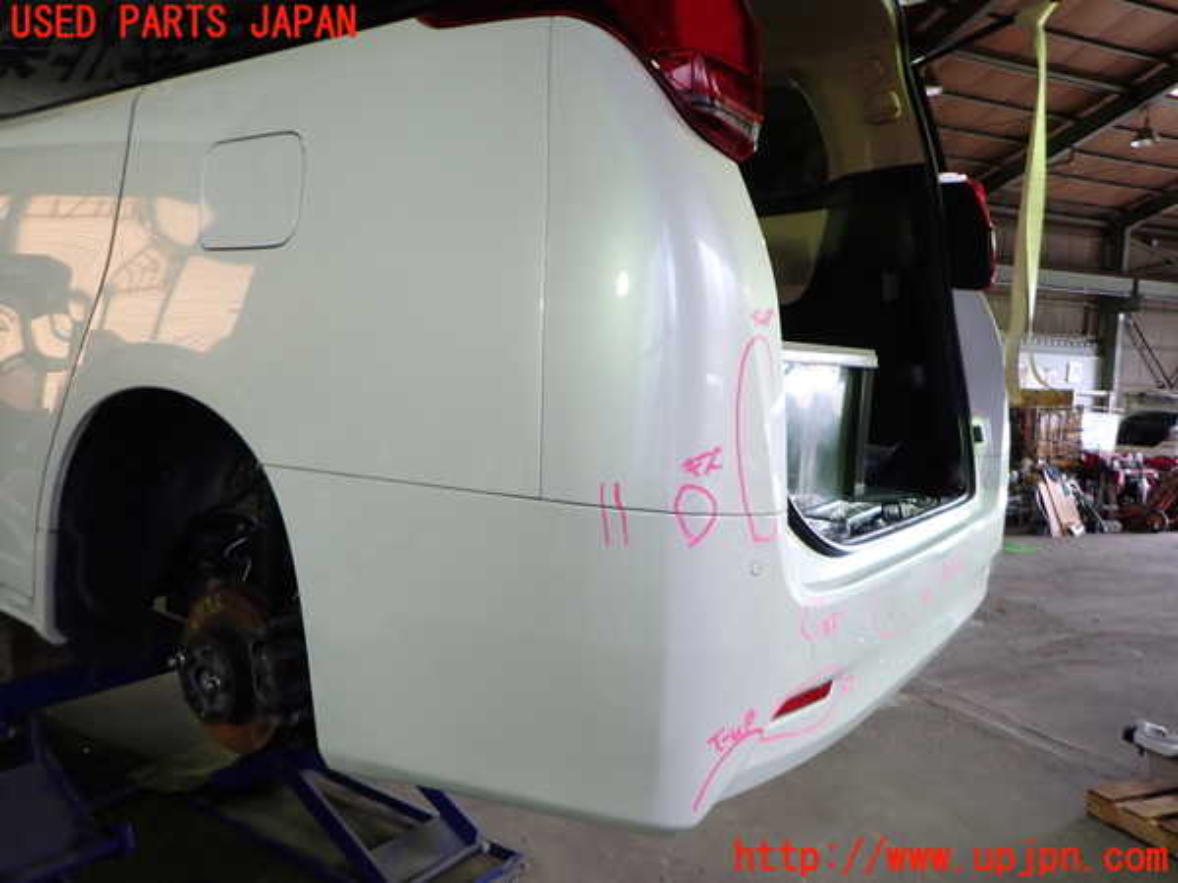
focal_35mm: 25
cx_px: 589
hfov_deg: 69.4
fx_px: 851
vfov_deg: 54.9
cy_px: 442
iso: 200
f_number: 2
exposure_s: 1/60
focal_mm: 4.5
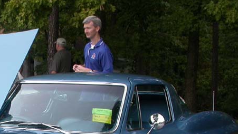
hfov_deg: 21.8
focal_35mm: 94
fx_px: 593
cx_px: -1
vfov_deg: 12.4
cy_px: 188
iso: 100
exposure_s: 1/208
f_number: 5.3
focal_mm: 7.85
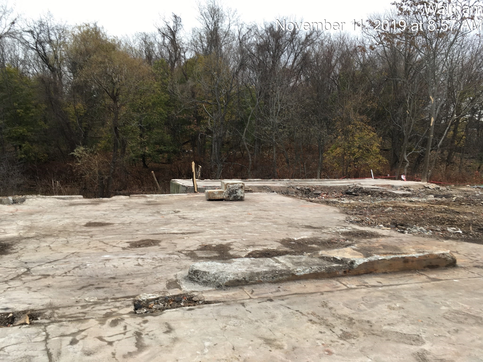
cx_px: 242
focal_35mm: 29
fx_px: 405
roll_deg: +0.1
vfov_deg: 48.2
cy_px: 181
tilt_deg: -3.5
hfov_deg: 61.7
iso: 25
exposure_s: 1/60
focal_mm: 4.15
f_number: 2.2
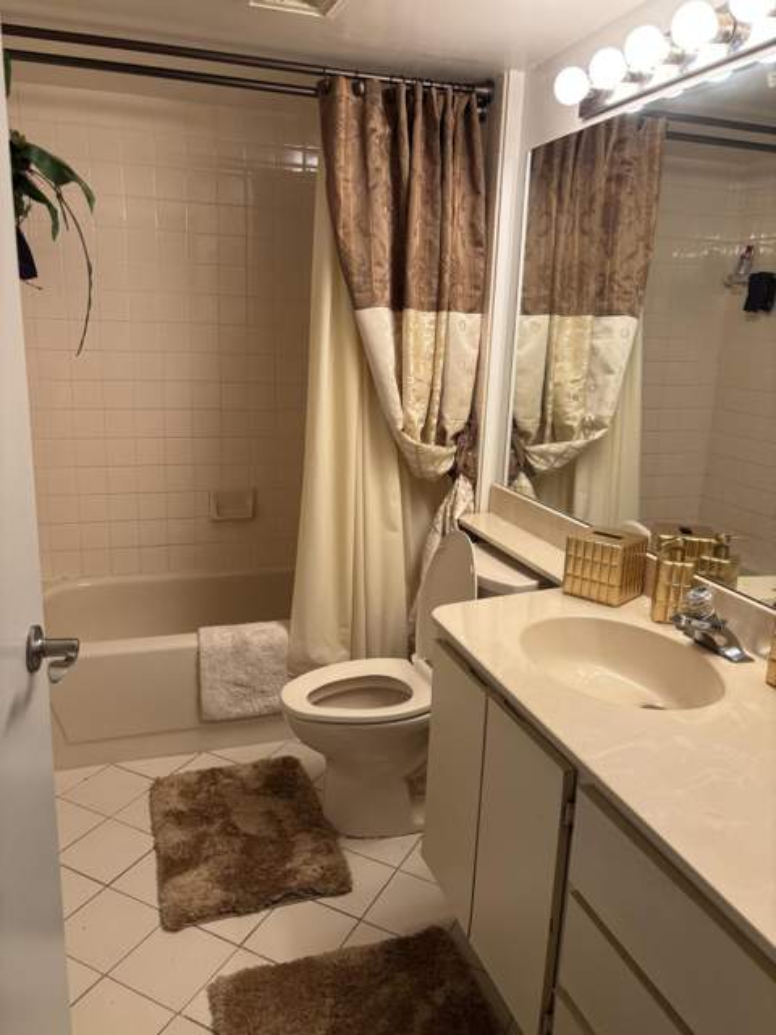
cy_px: 518
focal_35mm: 26
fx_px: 777
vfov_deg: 67.3
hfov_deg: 53.1
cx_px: 388
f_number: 1.6
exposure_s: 1/60
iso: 125
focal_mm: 5.96
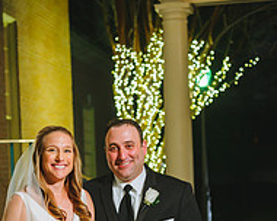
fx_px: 836
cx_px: 126
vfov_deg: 14.8
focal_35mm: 102
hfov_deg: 18.8
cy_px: 238
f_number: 2.8
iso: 2000
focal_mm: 46
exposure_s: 1/100
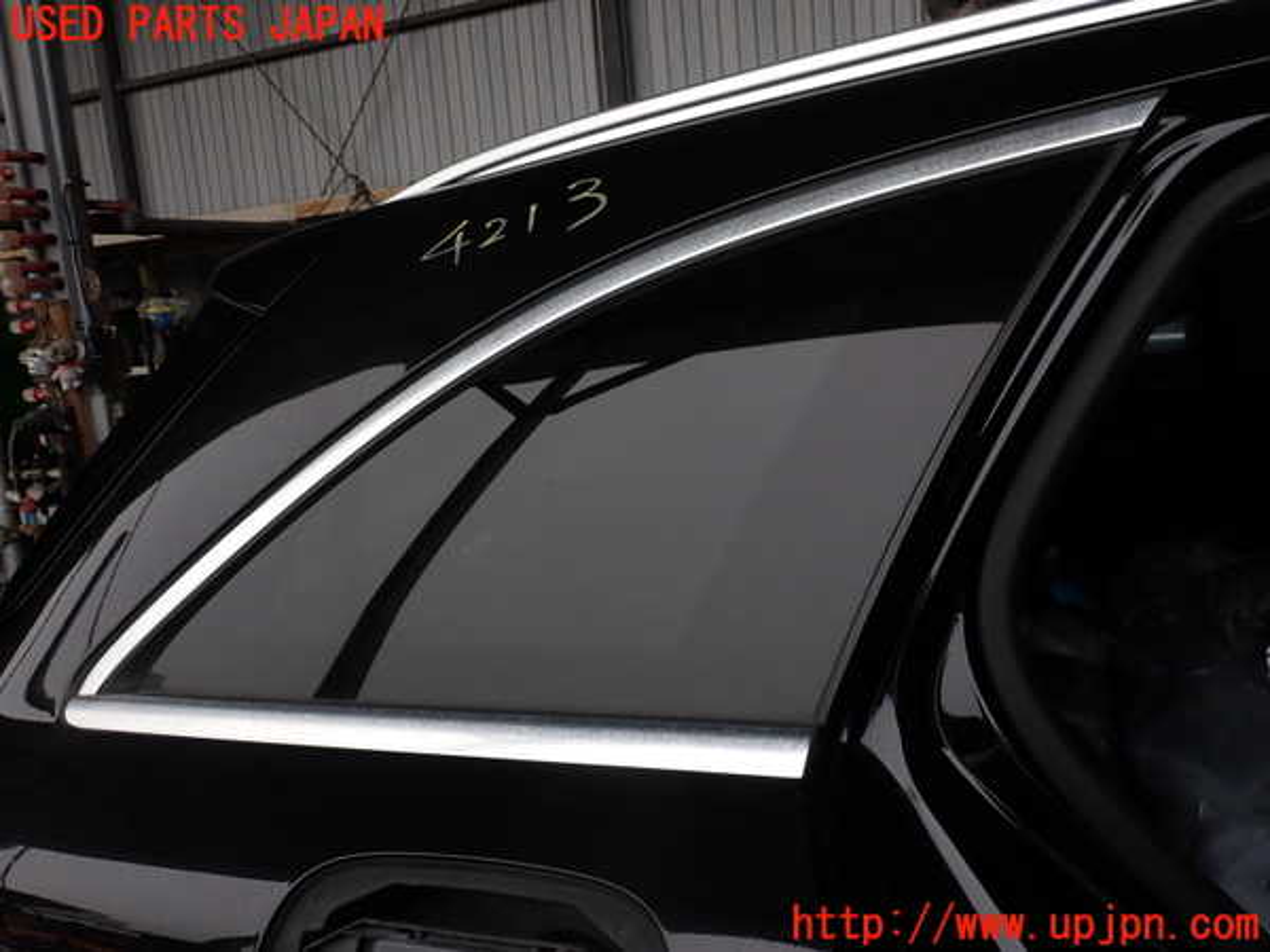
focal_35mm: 30
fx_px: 1101
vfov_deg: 46.8
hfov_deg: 60.0
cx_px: 635
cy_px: 476
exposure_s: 1/500
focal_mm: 5.4
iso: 100
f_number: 3.2
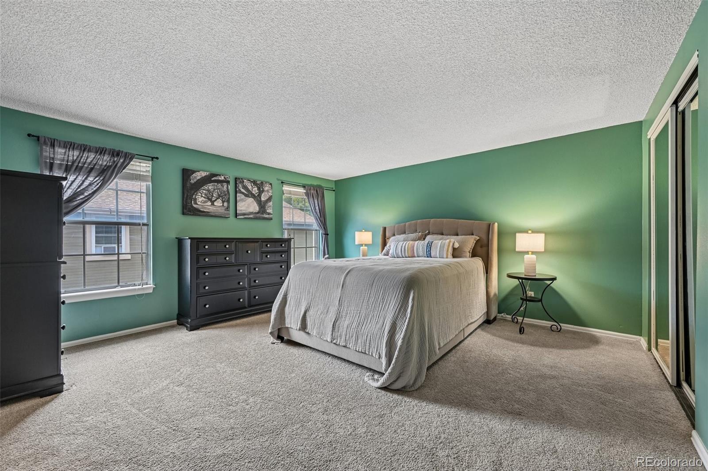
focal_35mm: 14
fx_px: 275
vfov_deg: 81.2
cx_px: 354
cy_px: 236
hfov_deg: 104.3
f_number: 9
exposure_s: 1/15
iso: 280
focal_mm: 14
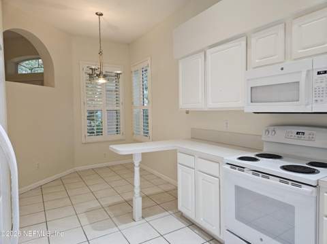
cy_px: 122
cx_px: 164
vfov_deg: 58.8
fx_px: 217
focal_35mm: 23
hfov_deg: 74.0
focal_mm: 5.4
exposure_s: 1/120
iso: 125
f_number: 1.8
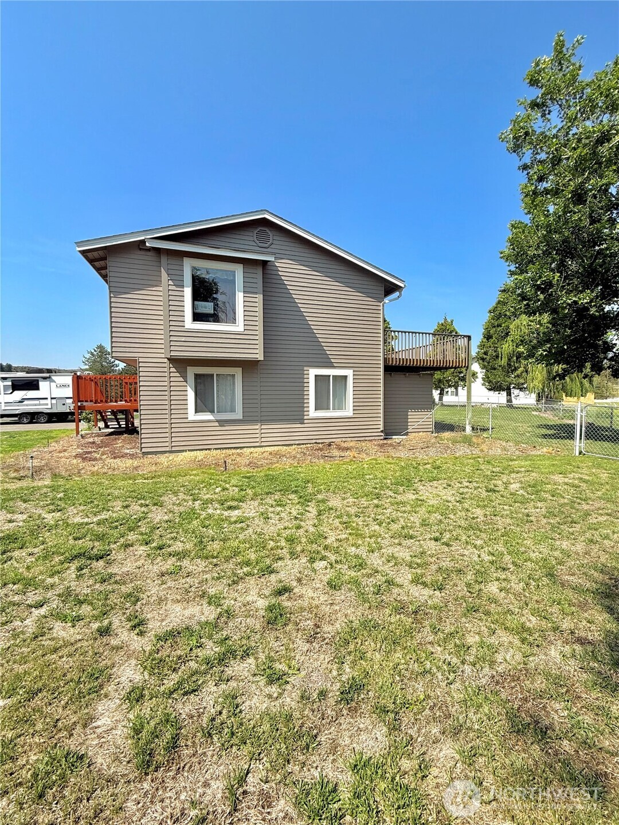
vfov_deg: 102.1
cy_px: 412
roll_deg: -0.1
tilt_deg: -1.9
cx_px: 310
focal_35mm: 14
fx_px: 334
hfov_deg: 85.7
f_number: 2.2
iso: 50
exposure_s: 1/1698
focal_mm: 2.22
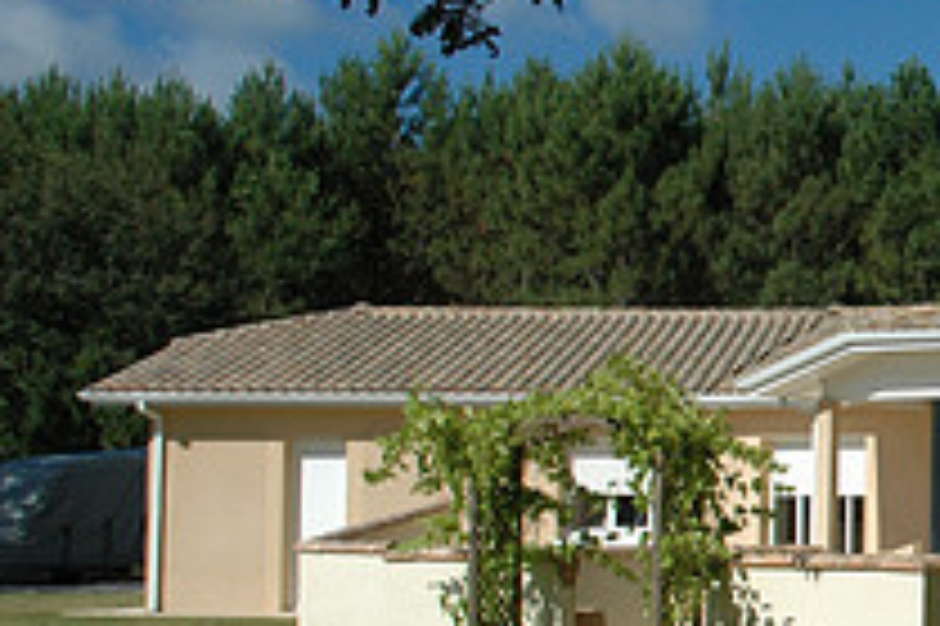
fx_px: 1957
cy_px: 405
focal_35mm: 75
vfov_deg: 18.1
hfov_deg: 23.9
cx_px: 1201
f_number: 11
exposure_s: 1/500
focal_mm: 18
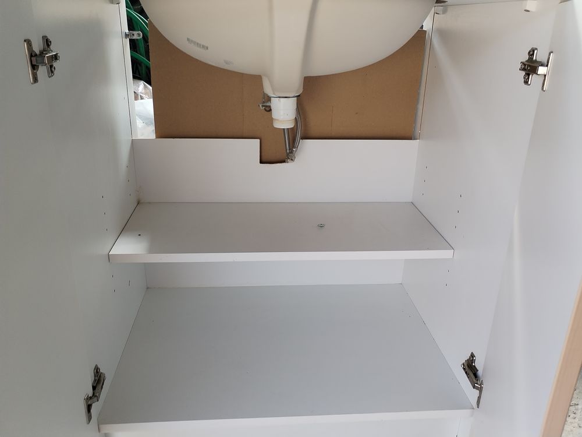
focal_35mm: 29
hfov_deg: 61.7
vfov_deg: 48.2
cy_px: 218
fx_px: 488
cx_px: 291
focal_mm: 4.75
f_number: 1.8
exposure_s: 1/120
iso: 155
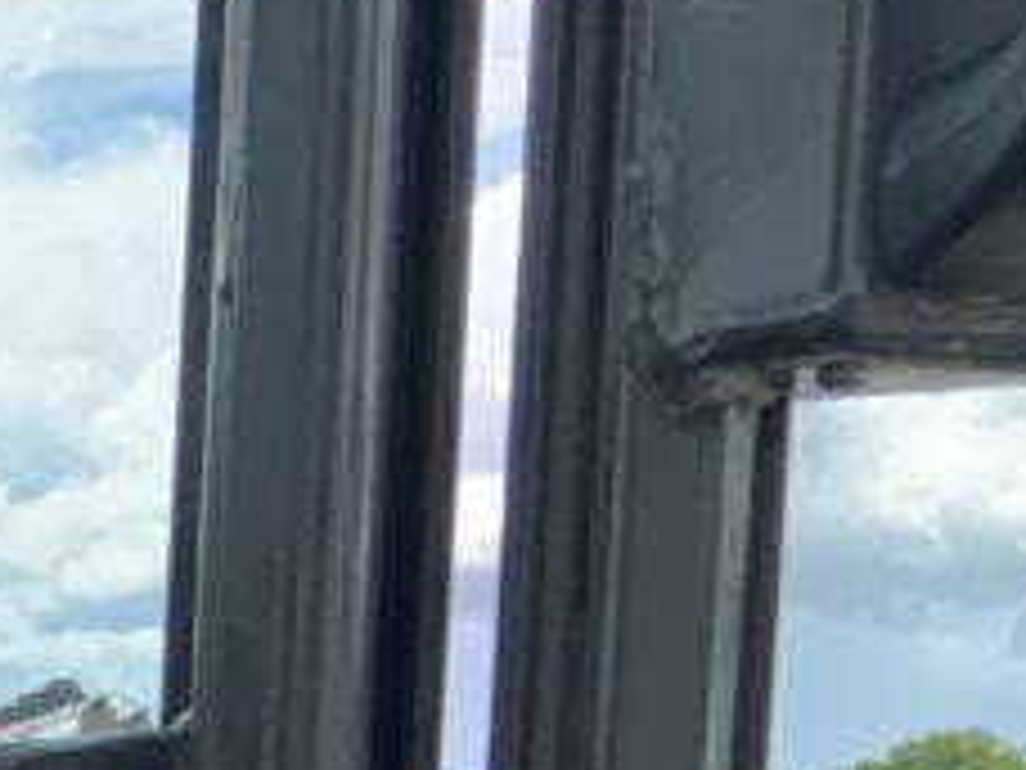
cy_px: 1481
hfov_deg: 13.3
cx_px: -963
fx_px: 3853
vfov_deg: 10.6
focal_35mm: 130
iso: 16
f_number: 1.8
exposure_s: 1/728
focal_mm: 3
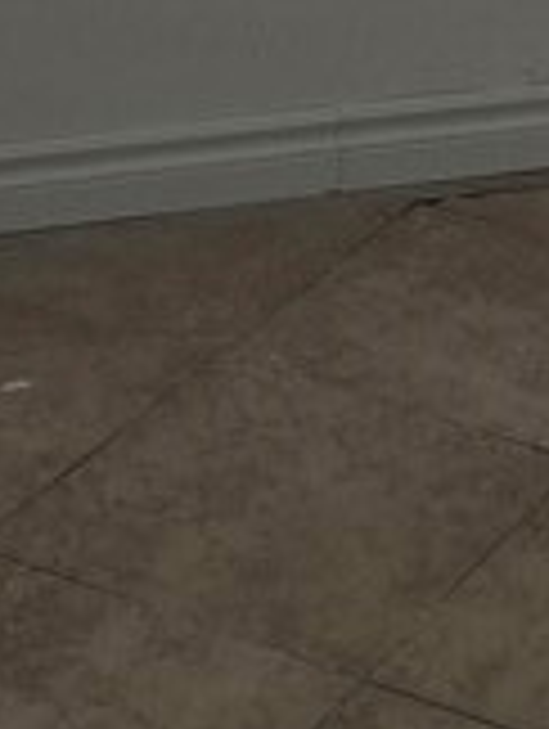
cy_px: -482
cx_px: 522
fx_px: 3058
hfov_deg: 10.2
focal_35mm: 145
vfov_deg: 12.6
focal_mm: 6.3
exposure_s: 1/180
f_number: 1.7
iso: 64
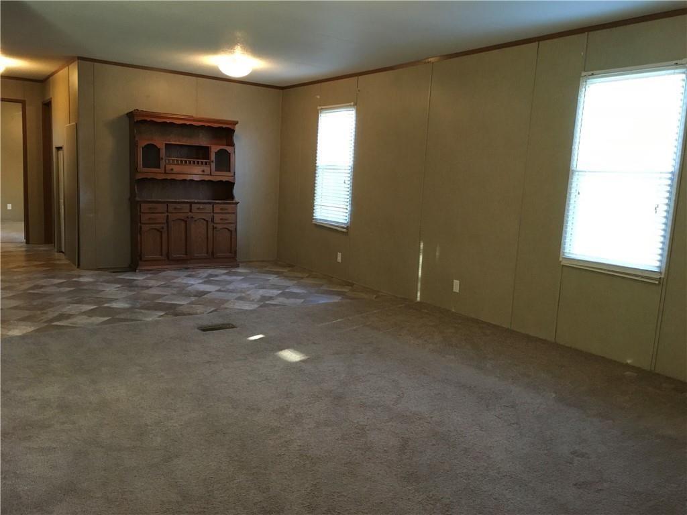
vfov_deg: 48.2
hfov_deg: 61.7
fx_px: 576
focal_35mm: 29
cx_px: 344
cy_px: 258
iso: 160
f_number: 2.2
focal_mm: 4.15
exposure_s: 1/30
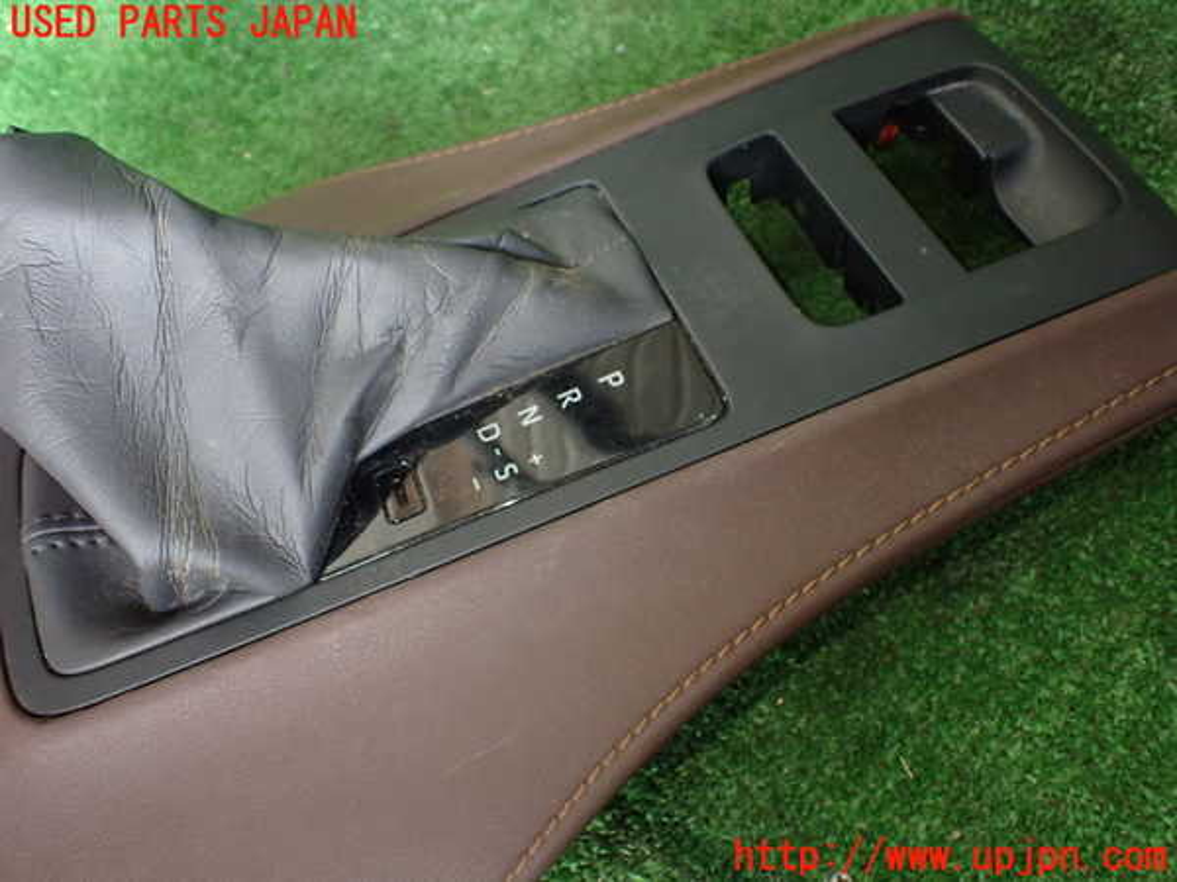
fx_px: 1020
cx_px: 588
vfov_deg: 46.8
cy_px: 441
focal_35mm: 30
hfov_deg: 60.0
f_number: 2.3
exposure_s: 1/125
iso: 640
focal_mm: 5.4
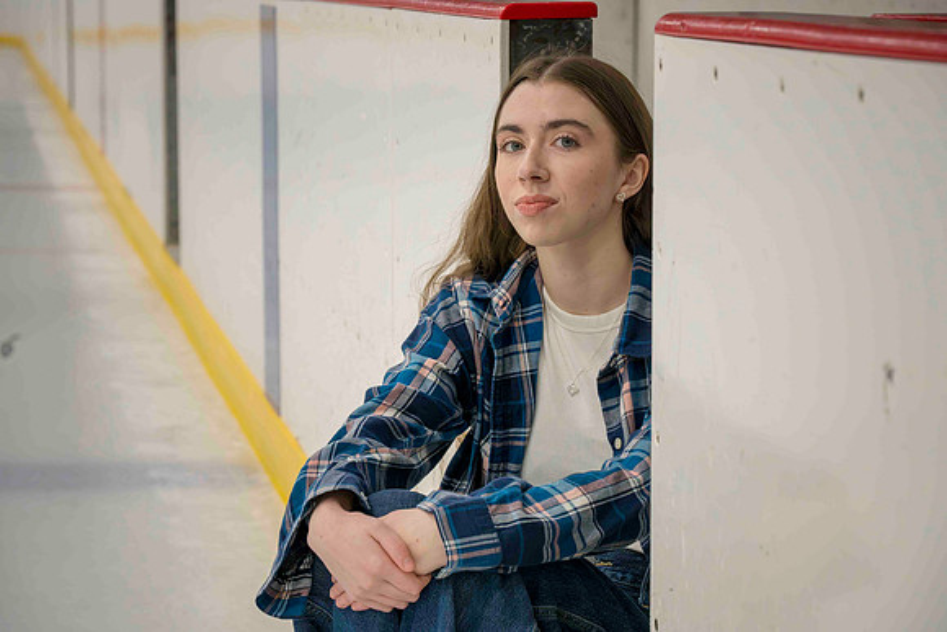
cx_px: 474
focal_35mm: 100
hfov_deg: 20.3
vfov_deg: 13.6
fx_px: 2642
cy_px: 316
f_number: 8
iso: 3200
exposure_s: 1/250
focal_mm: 99
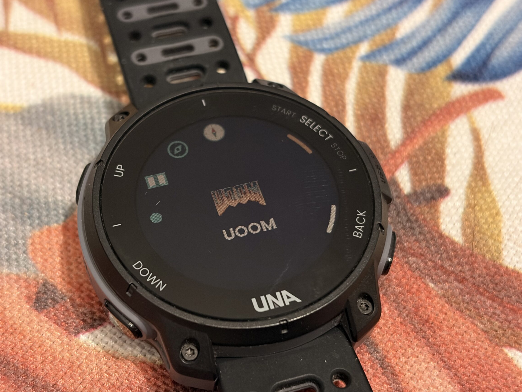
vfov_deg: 25.2
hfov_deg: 33.2
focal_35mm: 58
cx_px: 245
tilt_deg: -53.7
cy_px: 199
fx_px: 875
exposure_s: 1/33
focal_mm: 5.96
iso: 250
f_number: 1.6
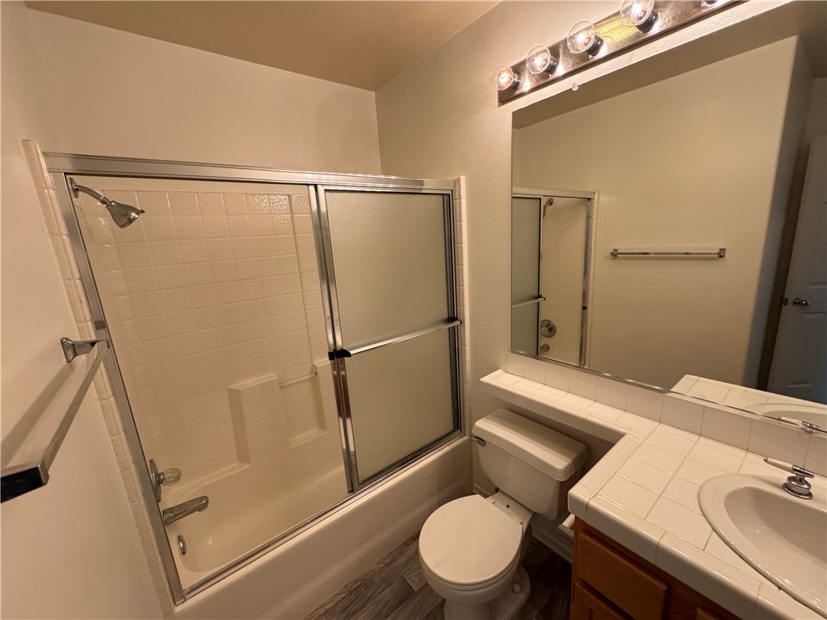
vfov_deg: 85.7
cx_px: 414
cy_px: 310
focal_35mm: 14
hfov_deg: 102.1
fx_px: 334
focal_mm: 2.22
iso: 250
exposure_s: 1/120
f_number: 2.2
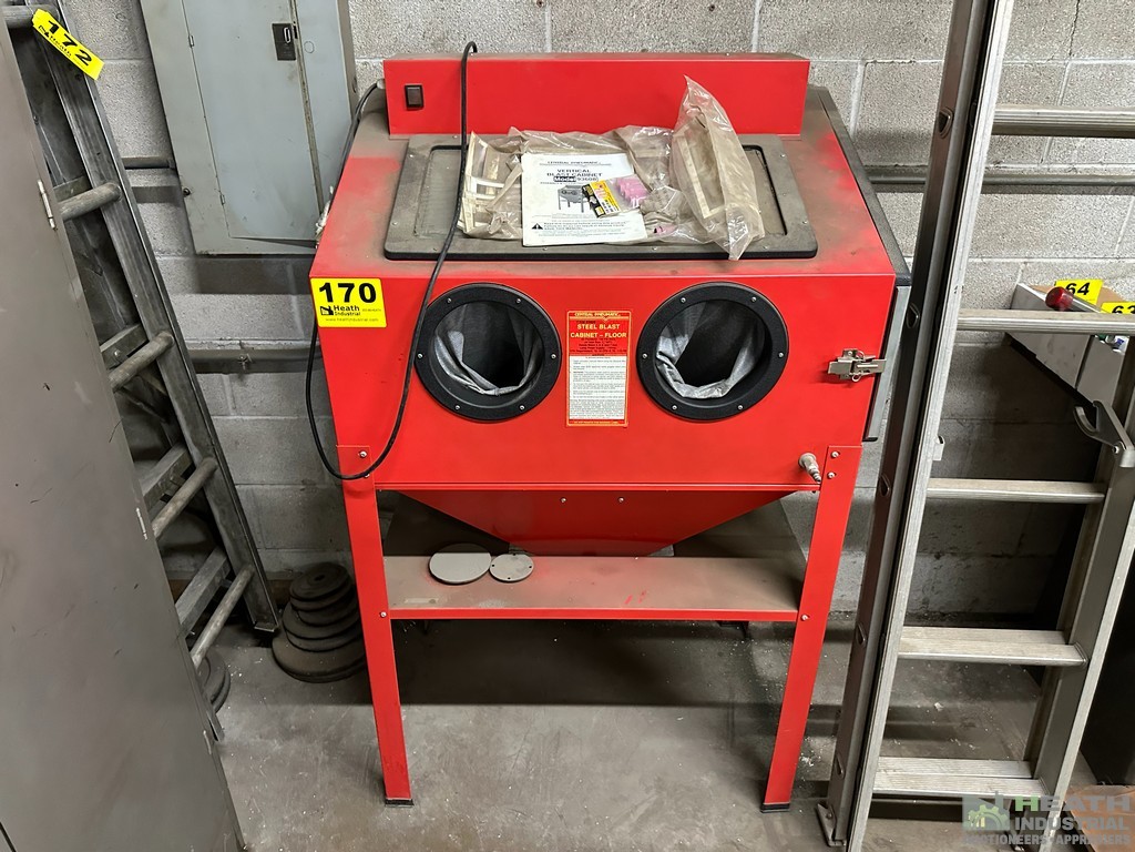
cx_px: 568
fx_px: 787
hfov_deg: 71.6
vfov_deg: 56.8
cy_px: 426
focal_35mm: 24
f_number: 1.78
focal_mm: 6.86
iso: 800
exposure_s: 1/60
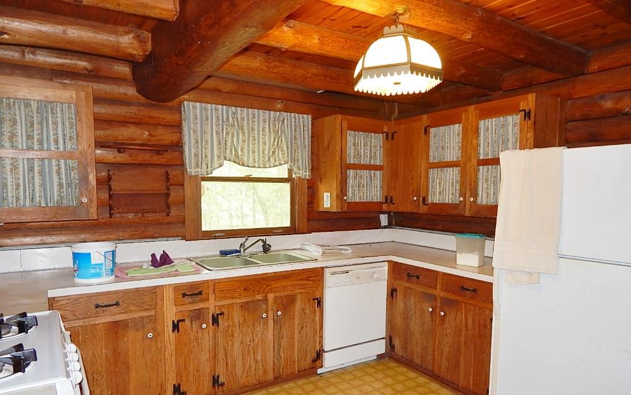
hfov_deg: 74.8
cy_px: 229
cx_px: 313
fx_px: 413
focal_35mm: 24
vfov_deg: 50.9
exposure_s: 1/30
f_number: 3
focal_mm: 4
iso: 200
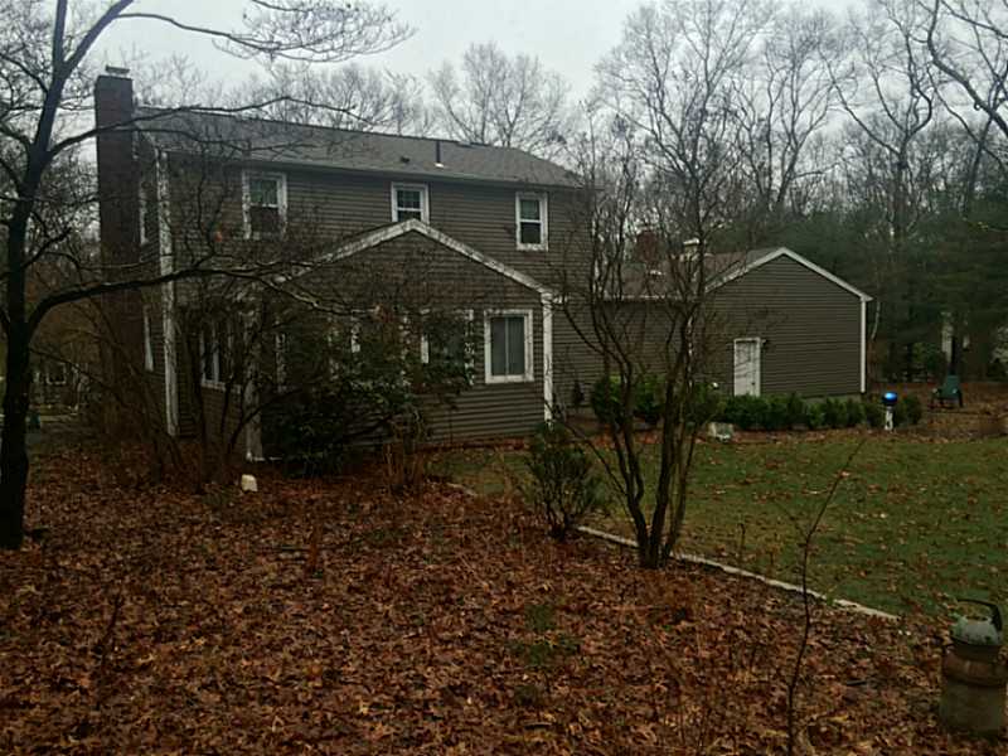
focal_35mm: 29
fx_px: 844
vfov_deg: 48.2
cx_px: 504
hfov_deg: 61.7
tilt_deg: -1.8
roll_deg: +1.5
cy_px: 378
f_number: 2.2
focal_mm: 4.15
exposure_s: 1/398
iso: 32
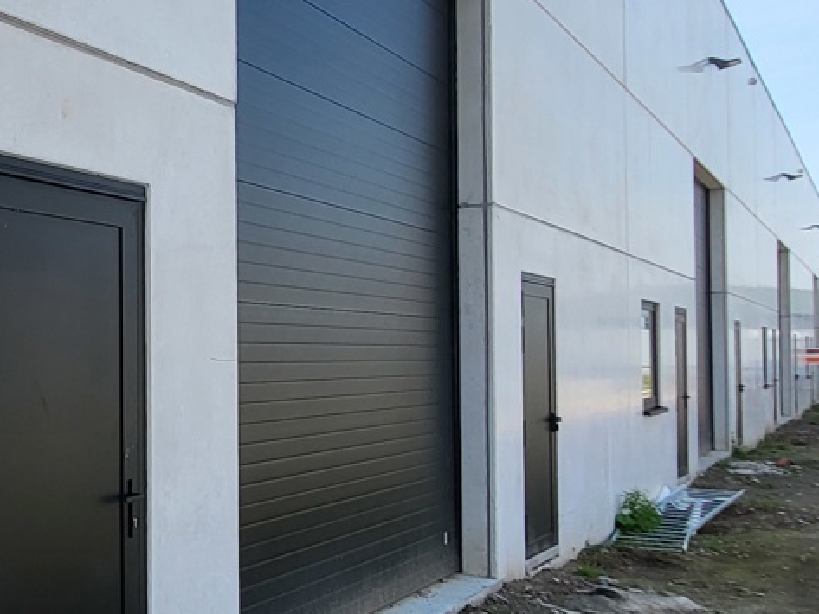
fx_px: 1041
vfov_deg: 32.9
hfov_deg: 37.5
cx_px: -31
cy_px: 336
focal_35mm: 44
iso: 32
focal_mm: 1.74
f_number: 2.2
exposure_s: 1/528
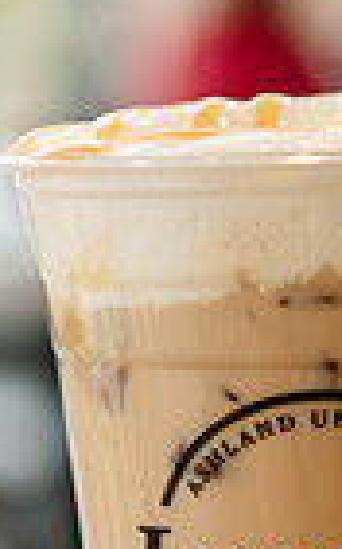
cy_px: 570
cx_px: 358
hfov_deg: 5.4
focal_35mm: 244
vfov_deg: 8.5
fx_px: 3642
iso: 500
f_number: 3.5
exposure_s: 1/200
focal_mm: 58
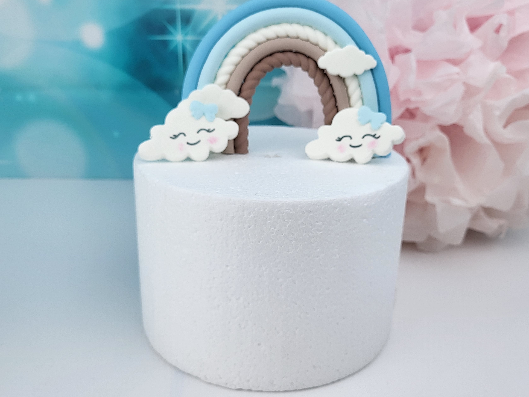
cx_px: 270
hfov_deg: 58.3
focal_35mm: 31
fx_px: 474
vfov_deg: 45.4
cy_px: 180
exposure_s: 1/179
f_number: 1.8
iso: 40
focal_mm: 5.4
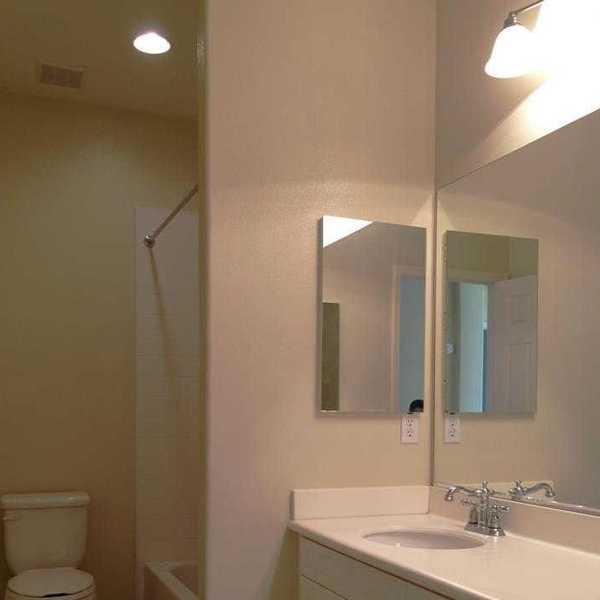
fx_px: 726
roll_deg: -0.7
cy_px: 426
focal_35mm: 37
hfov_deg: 44.9
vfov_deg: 43.9
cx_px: 294
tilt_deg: -2.4
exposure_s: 1/30
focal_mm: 4.15
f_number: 2.2
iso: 40
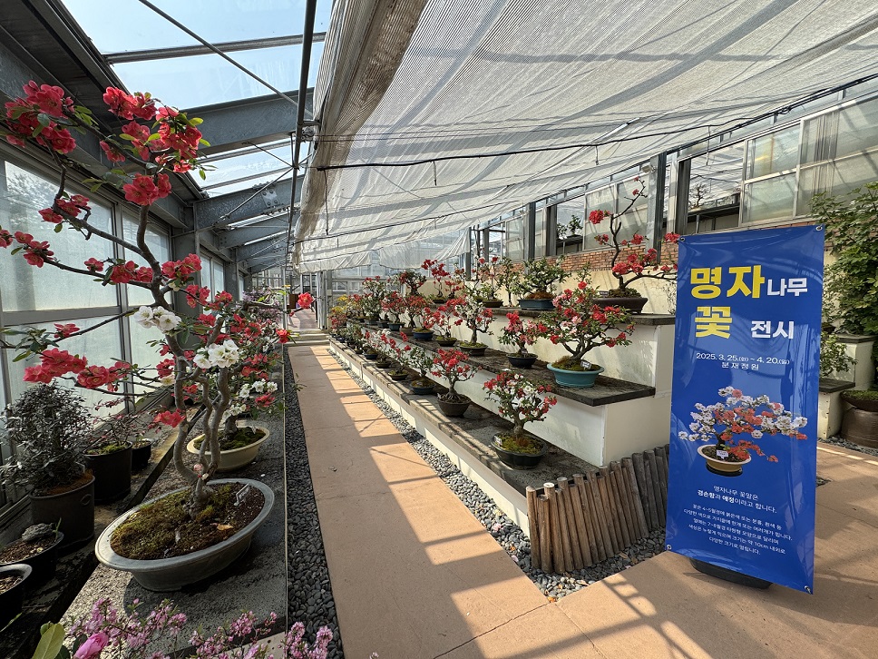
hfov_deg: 102.1
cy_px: 330
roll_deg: +0.3
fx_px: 355
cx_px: 439
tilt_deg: -4.9
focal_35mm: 14
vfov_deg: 85.7
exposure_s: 1/812
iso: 50
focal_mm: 2.22
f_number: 2.2
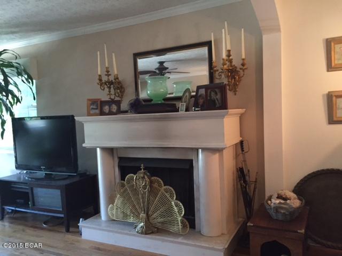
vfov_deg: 48.2
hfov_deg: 61.7
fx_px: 287
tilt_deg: -4.3
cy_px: 128
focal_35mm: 29
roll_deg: +2.9
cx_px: 171
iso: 250
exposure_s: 1/24
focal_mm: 4.15
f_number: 2.2
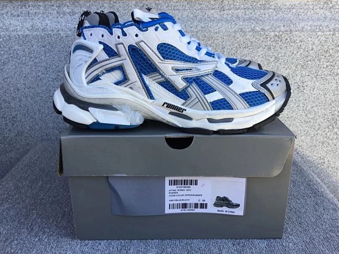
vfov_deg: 42.9
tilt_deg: -18.1
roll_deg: +0.6
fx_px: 323
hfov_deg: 55.3
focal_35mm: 33
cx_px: 171
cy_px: 120
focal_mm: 3.3
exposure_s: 1/199
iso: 25
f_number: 2.4
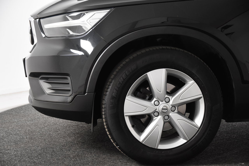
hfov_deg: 33.4
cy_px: 83
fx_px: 415
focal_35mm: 60
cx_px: 124
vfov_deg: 22.6
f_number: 4
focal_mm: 40
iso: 1600
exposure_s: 1/60
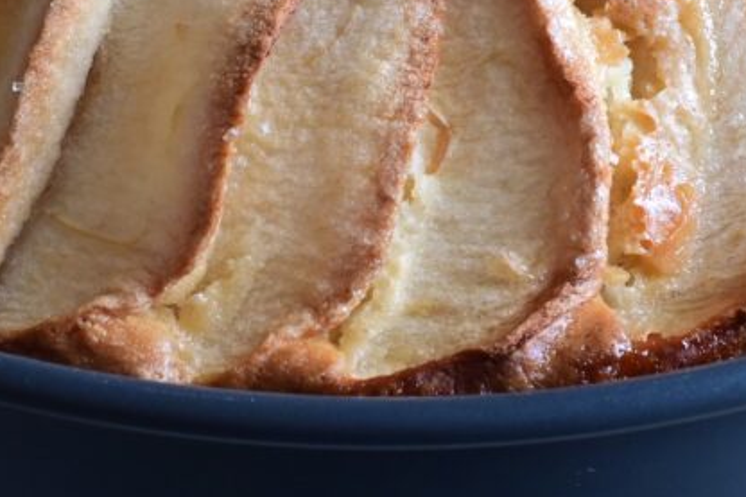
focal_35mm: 192
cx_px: 308
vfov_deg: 7.1
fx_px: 3977
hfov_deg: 10.7
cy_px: -117
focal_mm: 35
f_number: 8
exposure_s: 1/20
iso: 320
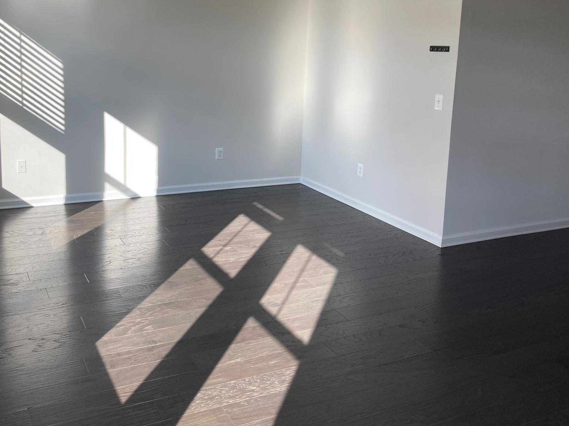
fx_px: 608
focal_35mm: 37
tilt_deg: -8.6
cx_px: 264
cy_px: 149
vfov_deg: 38.3
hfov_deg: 50.1
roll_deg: -2.4
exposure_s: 1/216
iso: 20
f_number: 1.8
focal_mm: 3.99
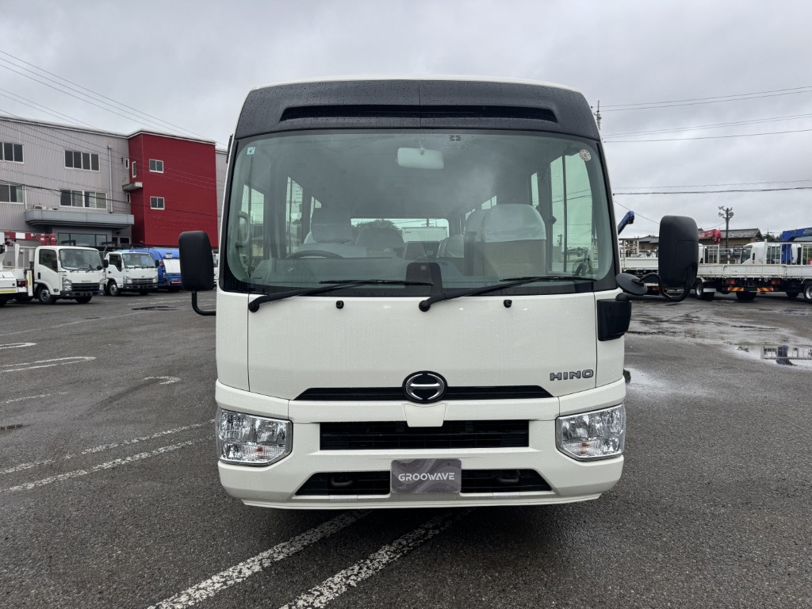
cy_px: 304
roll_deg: +0.2
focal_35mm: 24
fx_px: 563
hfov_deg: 71.6
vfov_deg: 56.8
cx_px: 406
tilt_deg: -3.6
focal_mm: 6.76
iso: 80
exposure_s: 1/1094
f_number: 1.78
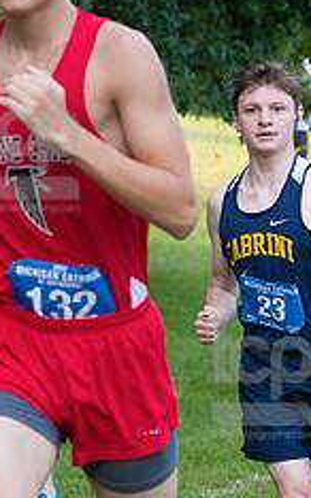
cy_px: 381
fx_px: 3775
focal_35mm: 278
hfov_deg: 4.7
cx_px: 263
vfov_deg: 7.5
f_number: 5
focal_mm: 95
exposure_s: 1/1600
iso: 3200
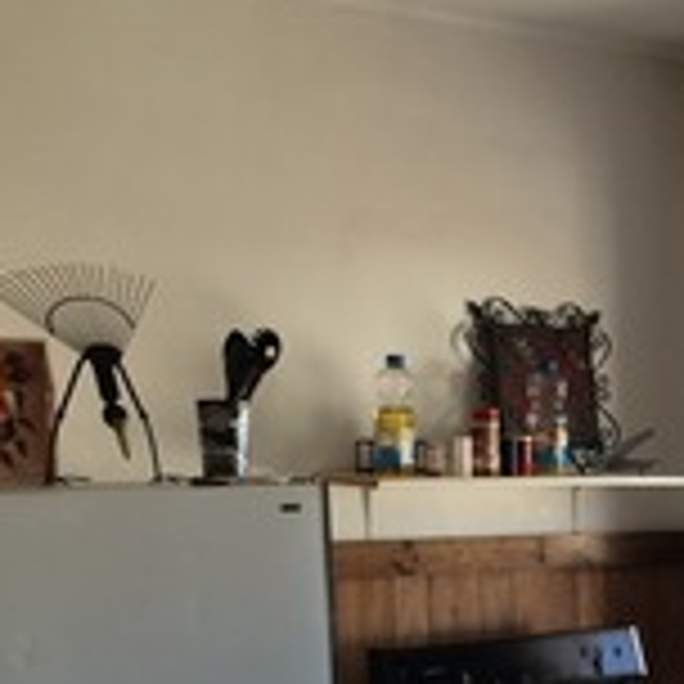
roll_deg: +2.3
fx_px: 1811
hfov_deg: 20.5
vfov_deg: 20.9
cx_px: 734
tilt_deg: -4.3
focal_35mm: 81
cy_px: 634
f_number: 2.2
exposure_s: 1/30
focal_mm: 4.15
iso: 50
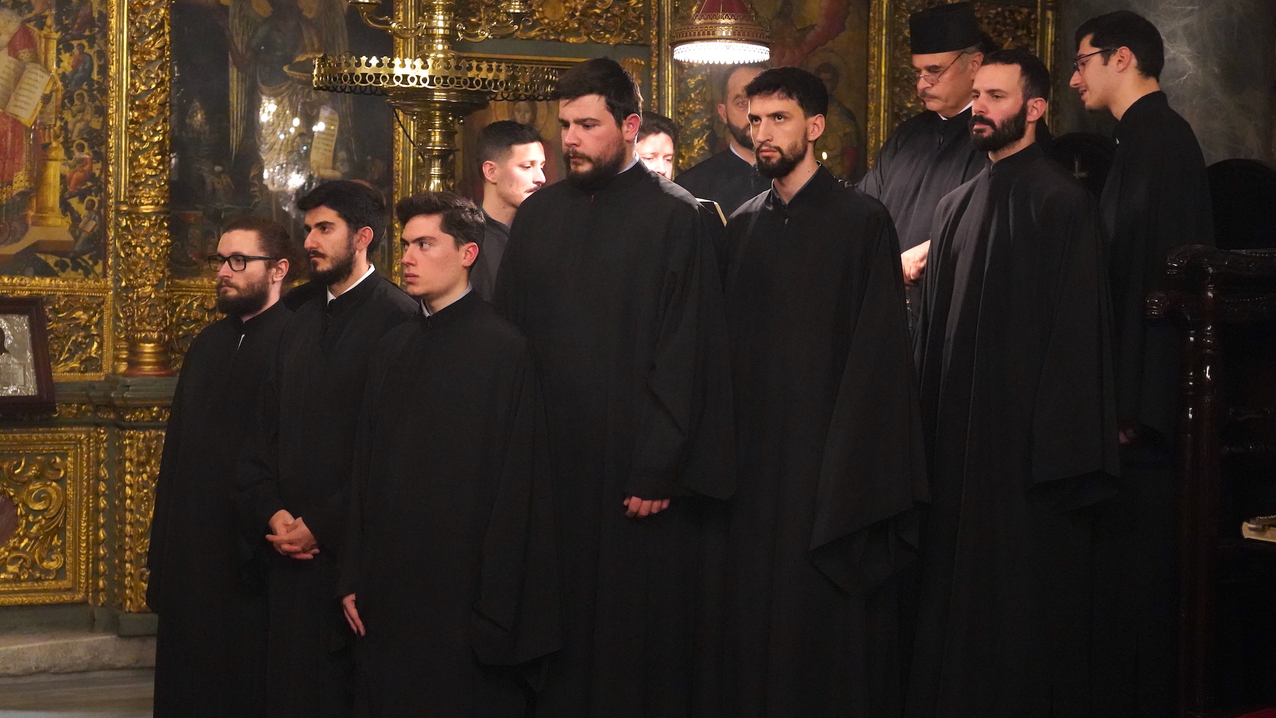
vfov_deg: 19.4
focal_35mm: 62
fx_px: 2098
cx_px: 638
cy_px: 335
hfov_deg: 33.8
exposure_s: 1/125
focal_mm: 59
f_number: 5.6
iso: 16000
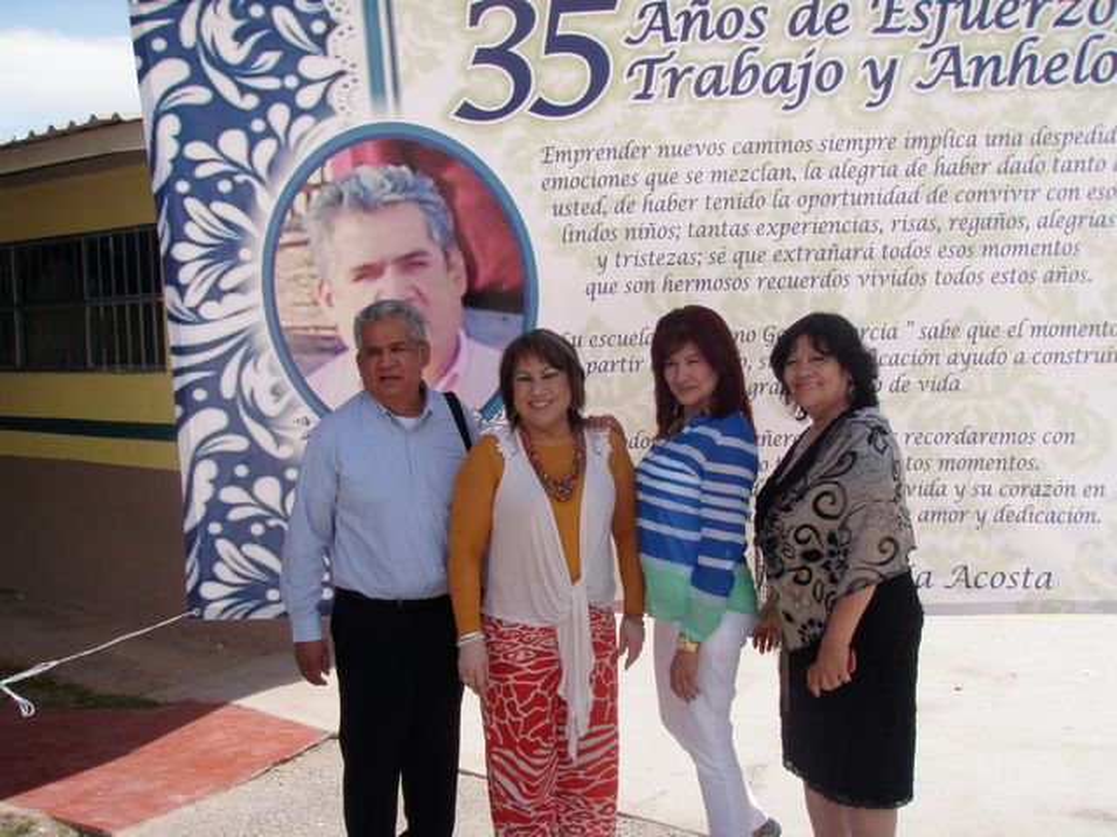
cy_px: 418
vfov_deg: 37.7
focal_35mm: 38
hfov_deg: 49.0
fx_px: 1226
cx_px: 558
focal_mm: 6.7
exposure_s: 1/500
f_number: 4.5
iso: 80
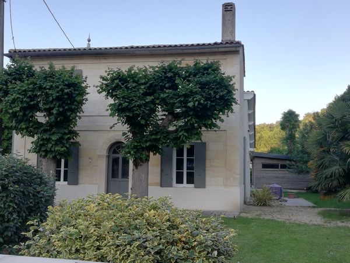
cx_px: 175
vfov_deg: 34.3
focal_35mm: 42
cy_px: 132
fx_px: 425
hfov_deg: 44.8
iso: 50
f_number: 2.2
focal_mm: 3.81
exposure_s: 1/250
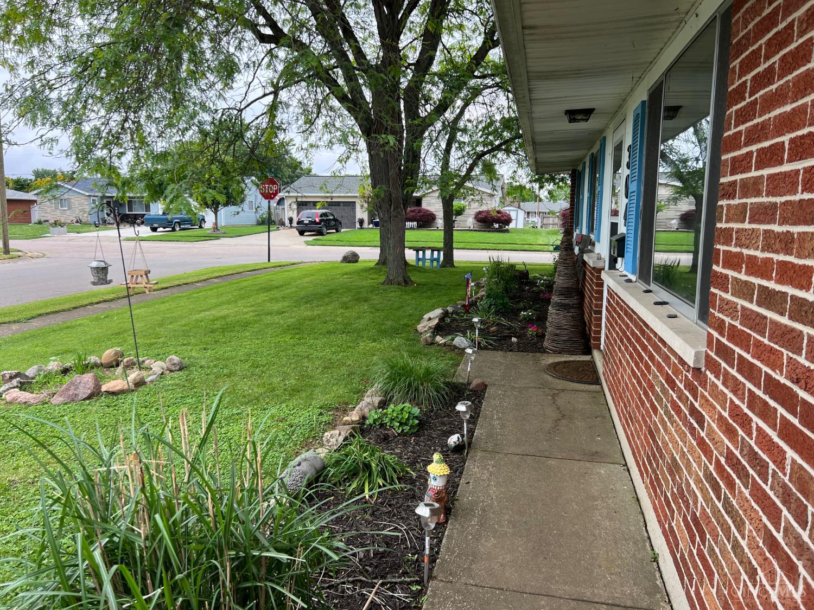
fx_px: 611
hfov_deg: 67.3
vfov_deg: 53.1
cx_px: 407
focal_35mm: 26
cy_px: 305
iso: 50
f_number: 1.5
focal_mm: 5.7
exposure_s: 1/621
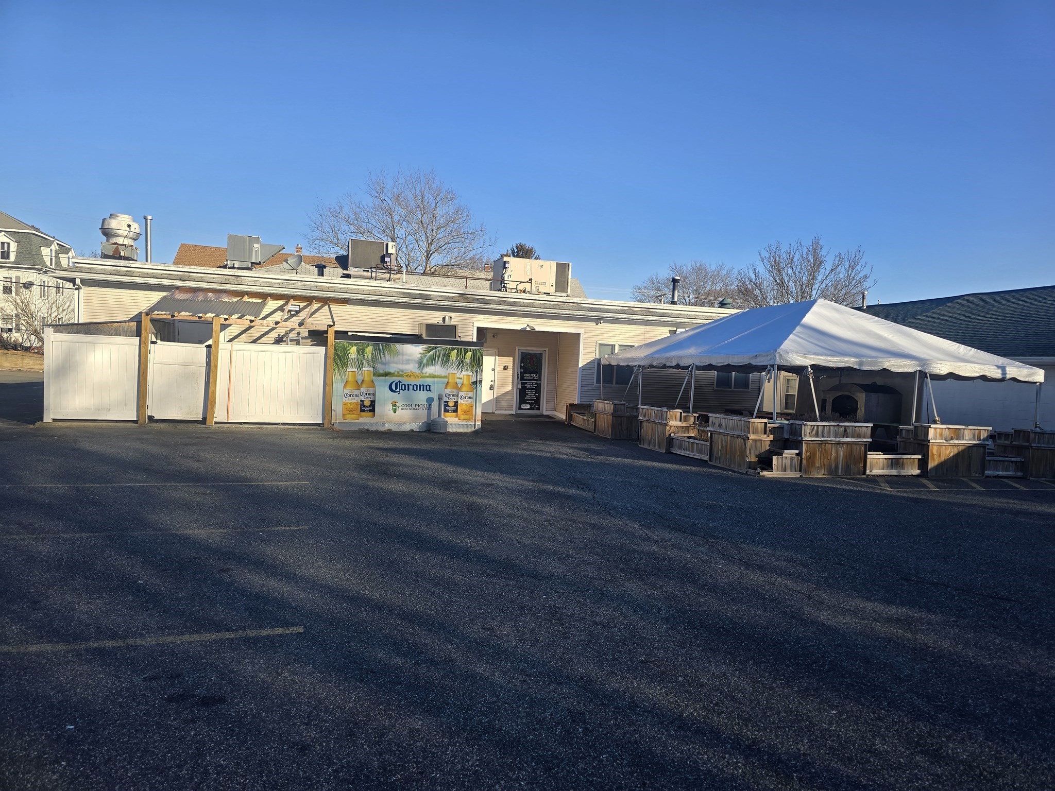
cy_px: 396
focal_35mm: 23
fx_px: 701
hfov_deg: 73.9
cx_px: 528
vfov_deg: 58.9
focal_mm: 6.3
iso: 12
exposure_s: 1/440
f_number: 1.7
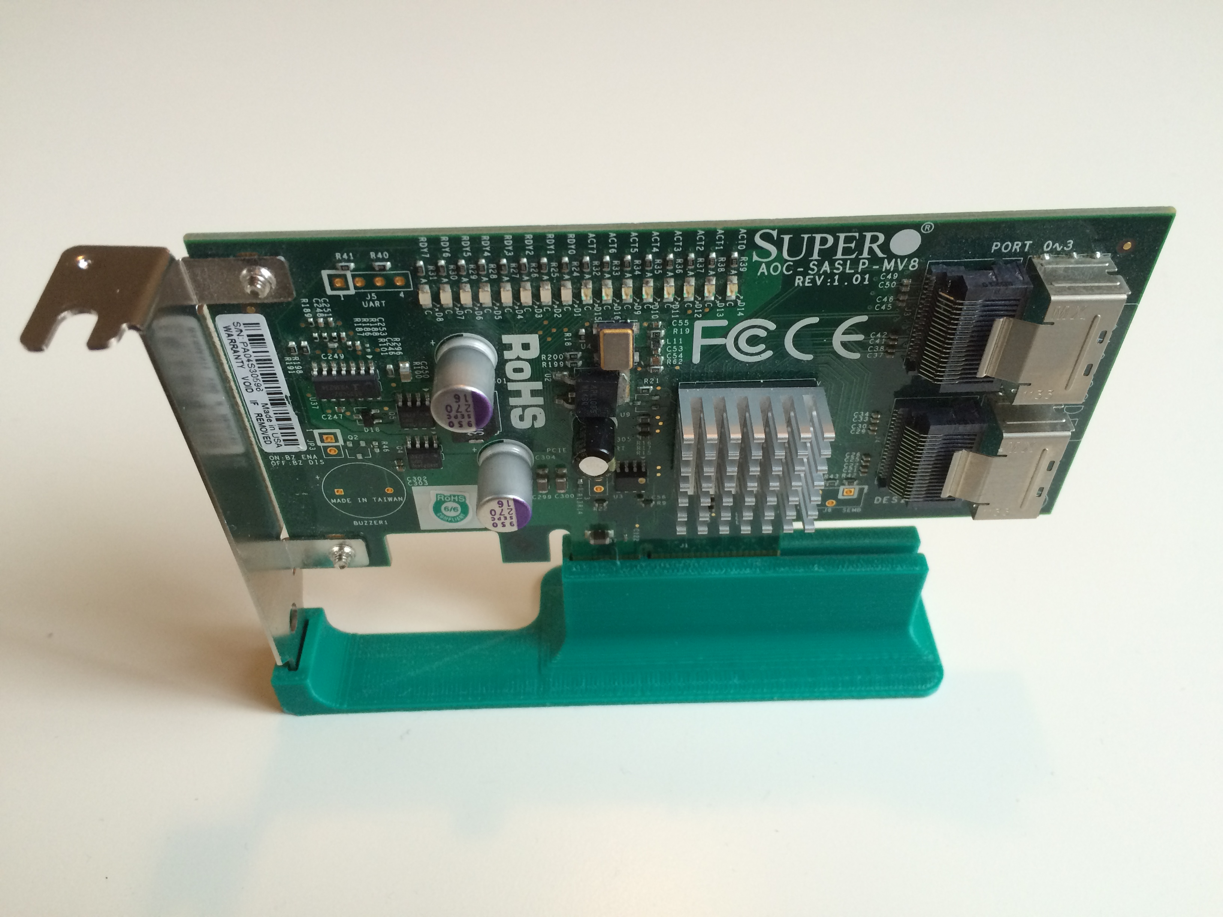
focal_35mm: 29
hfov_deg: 61.7
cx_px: 612
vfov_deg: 48.2
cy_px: 458
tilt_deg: -45.7
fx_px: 1025
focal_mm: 4.15
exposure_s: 1/30
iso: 100
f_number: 2.2
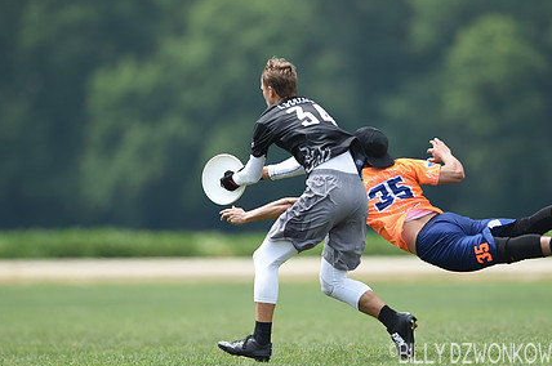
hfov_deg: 3.8
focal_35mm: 542
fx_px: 8298
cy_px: 158
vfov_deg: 2.5
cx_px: 307
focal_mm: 400
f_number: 2.8
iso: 125
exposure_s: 1/1250
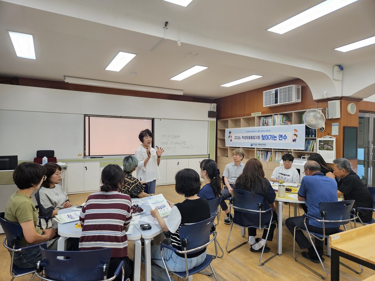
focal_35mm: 23
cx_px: 188
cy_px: 140
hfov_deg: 73.9
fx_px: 249
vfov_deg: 58.9
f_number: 1.8
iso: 80
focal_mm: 5.4
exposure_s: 1/120
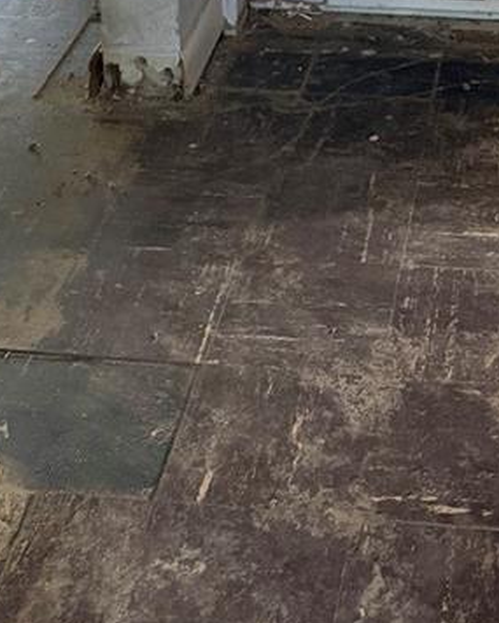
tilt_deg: -8.9
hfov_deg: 19.3
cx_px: 371
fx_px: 1458
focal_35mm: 79
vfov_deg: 19.7
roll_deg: -0.1
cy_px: -404
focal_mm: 6.76
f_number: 1.78
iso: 500
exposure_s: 1/60
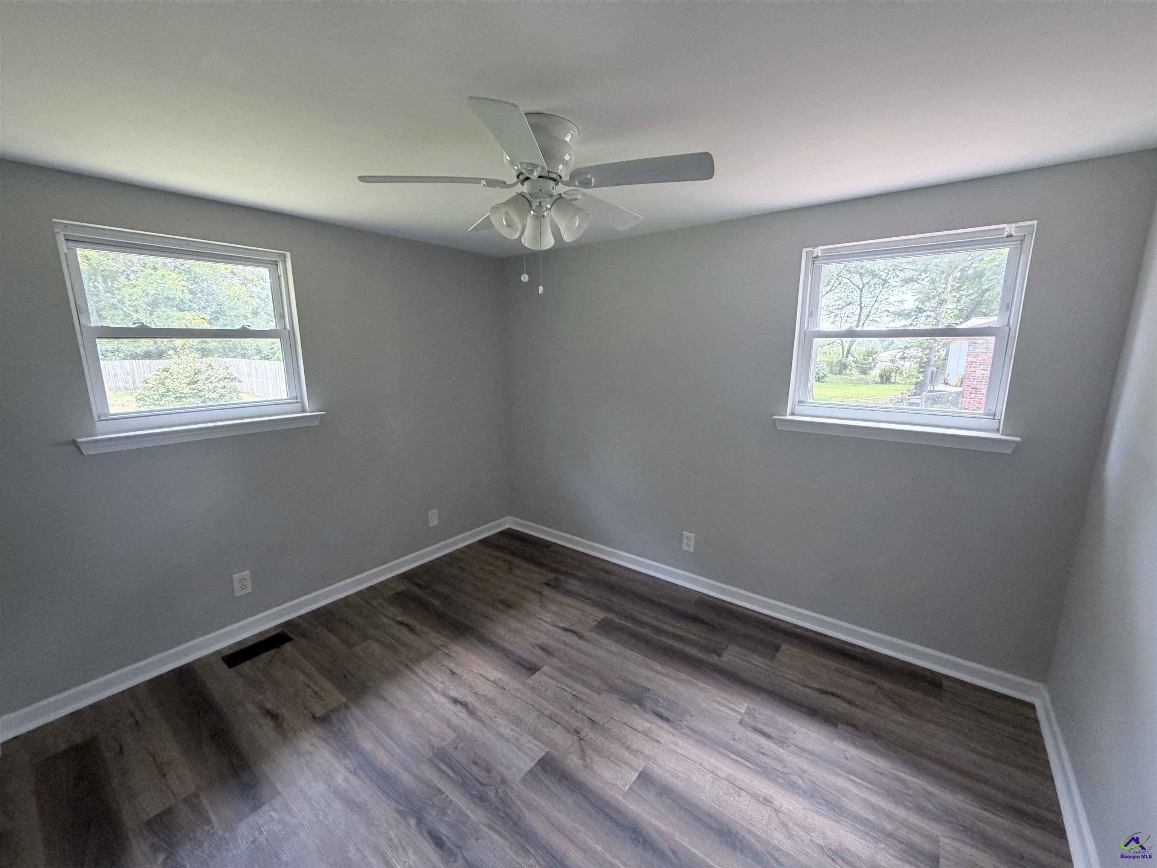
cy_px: 434
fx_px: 468
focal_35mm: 14
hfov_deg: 102.1
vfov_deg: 85.7
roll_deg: +0.0
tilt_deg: -11.0
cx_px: 578
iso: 250
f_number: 2.2
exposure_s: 1/121
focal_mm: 2.22
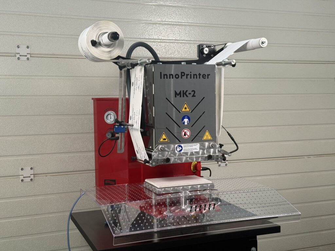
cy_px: 126
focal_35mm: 48
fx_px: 465
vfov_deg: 30.3
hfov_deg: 39.7
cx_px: 168
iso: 64
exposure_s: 1/110
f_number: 1.78
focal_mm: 6.76
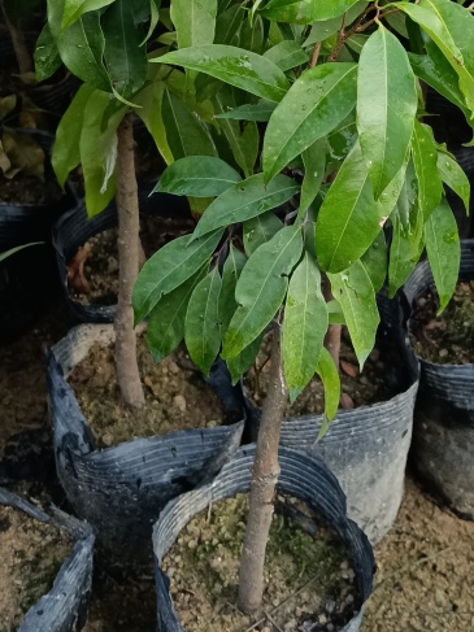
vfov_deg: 32.3
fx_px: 1041
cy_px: 76
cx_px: 287
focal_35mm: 57
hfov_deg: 25.6
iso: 169
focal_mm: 4.05
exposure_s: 1/100
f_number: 1.8
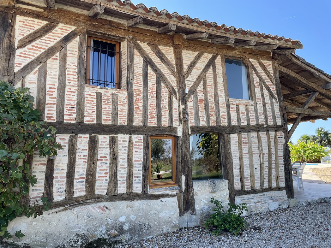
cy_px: 124
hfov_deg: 67.3
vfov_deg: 53.1
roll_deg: +0.7
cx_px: 166
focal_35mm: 26
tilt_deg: +8.1
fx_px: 249
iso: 32
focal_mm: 4.2
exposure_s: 1/643
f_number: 1.6
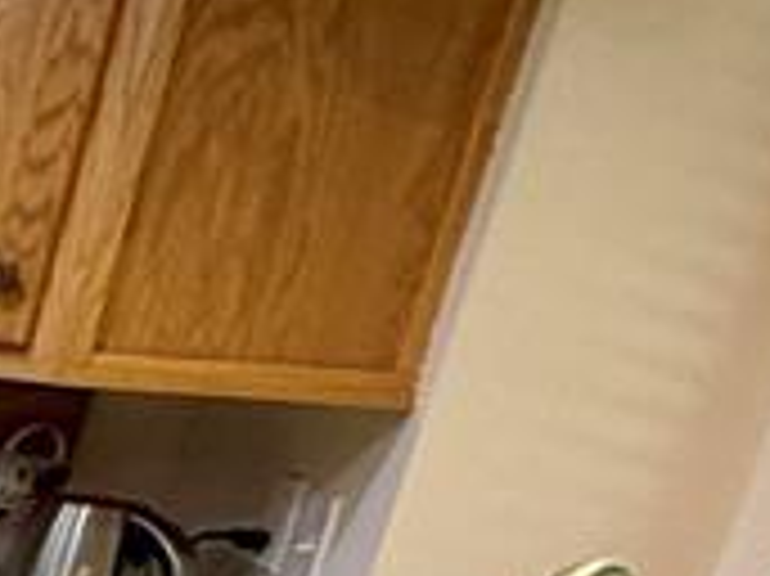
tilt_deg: -17.3
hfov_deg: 11.9
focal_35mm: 84
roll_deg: -1.4
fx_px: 1867
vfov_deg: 16.7
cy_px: 704
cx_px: -1477
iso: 250
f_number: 2.2
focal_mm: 2.22
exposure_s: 1/60
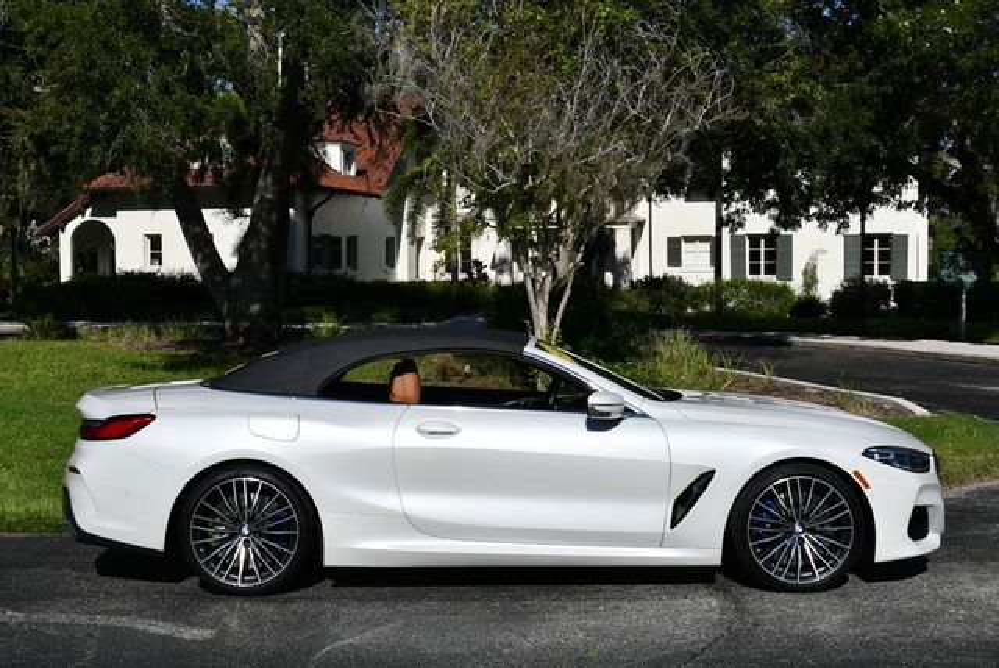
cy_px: 334
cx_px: 500
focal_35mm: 58
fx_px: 1611
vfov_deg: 23.4
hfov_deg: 34.5
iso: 100
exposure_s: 1/400
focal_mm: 29
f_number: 10
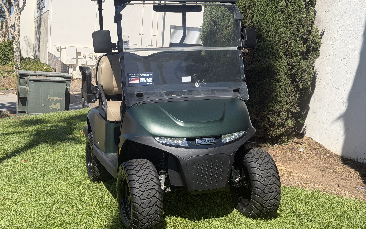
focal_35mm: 51
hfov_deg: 39.6
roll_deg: -2.4
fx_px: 509
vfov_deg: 25.3
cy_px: 104
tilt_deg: -5.3
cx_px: 183
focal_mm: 6.76
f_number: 1.78
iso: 64
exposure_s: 1/4098
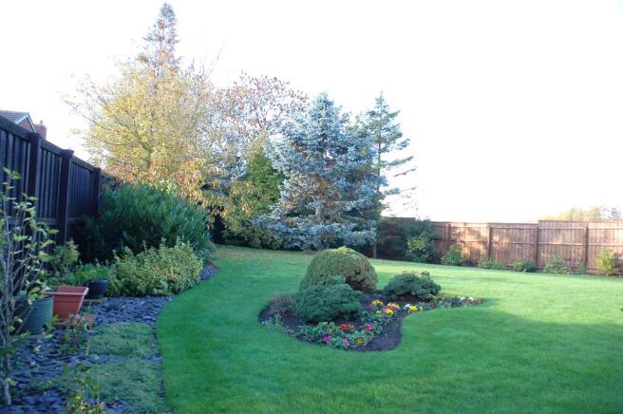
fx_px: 467
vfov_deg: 47.8
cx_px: 312
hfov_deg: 67.4
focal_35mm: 27
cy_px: 207
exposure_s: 1/80
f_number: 4.5
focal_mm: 18
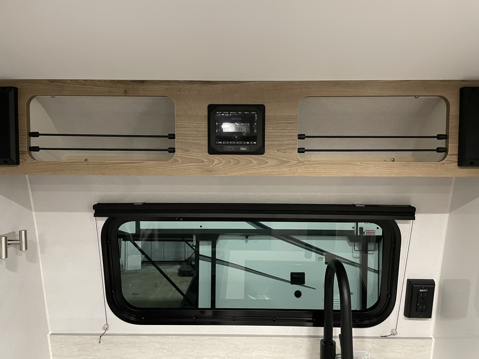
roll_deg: +0.6
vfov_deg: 53.1
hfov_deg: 67.3
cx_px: 240
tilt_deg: +1.1
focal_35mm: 26
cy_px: 180
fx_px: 360
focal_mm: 4.2
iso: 500
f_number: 1.6
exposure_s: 1/30
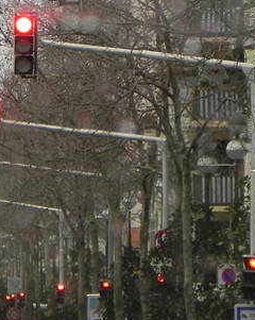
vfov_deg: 2.6
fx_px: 7137
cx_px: 47
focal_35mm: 755
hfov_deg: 2.0
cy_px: 38
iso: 160
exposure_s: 1/83
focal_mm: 51.8
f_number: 4.5
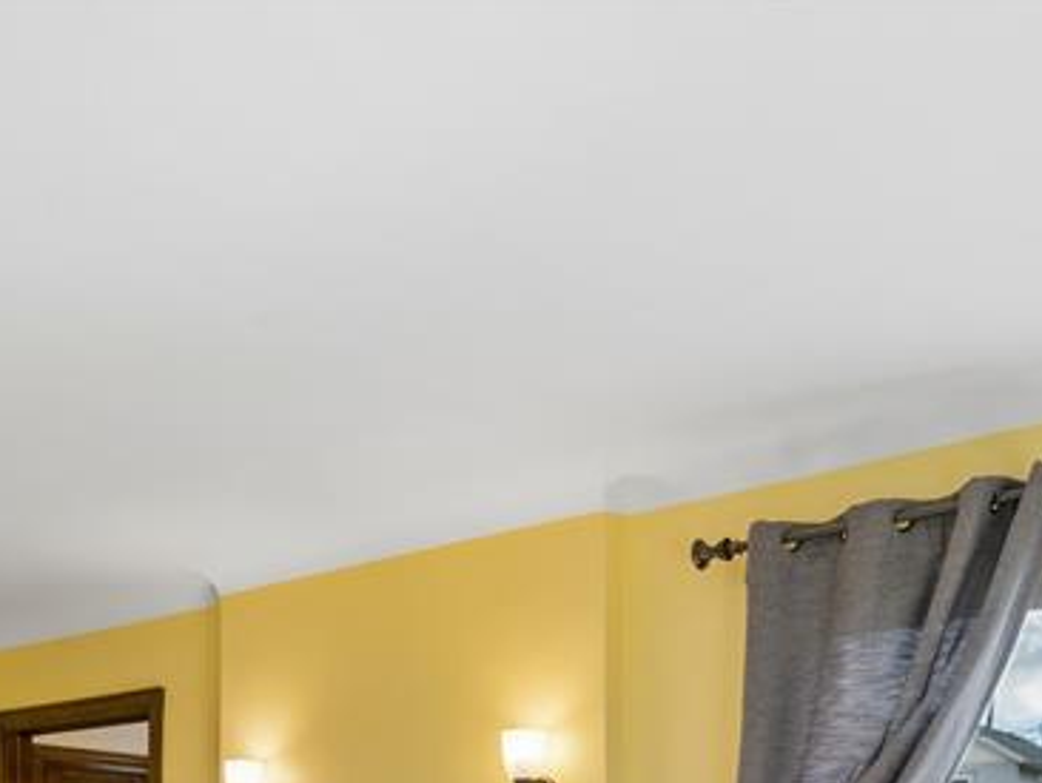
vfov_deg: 28.6
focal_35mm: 43
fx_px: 1303
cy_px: 962
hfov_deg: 43.4
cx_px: 427
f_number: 13
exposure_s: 1/15
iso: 400
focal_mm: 16.1
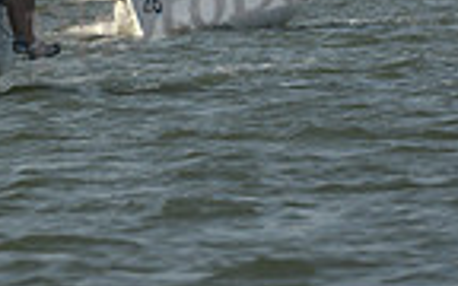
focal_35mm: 1435
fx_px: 17912
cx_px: -138
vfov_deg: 0.9
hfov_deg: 1.5
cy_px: -451
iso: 280
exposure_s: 1/1600
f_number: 8
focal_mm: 350
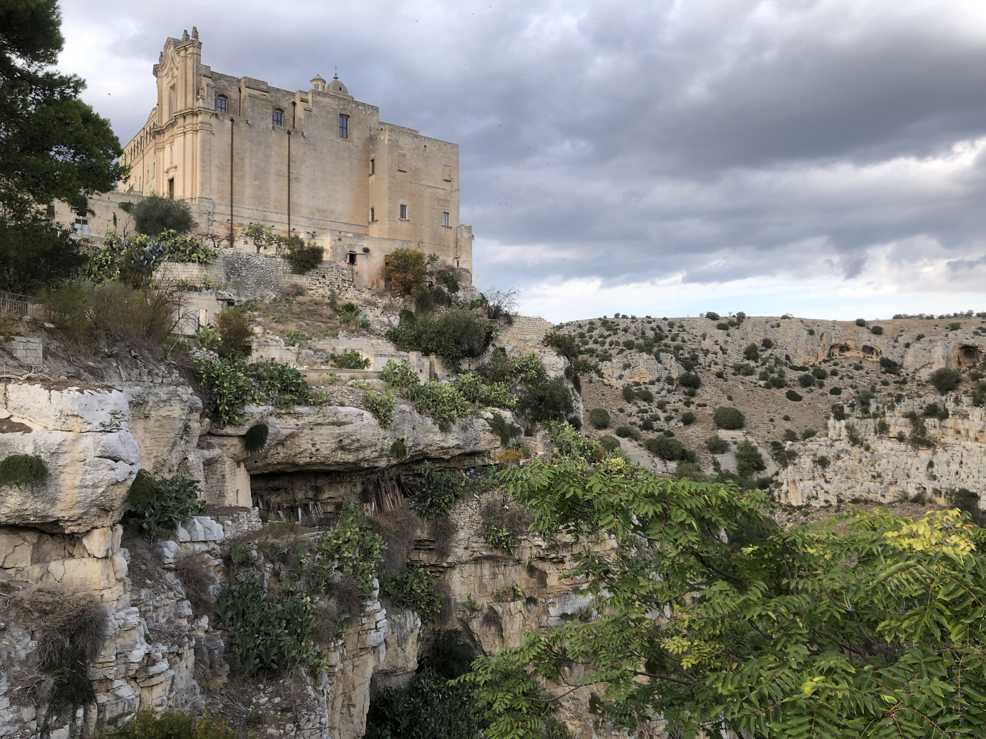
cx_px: 493
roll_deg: +0.9
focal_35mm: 28
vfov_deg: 49.7
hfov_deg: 63.4
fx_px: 798
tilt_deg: +2.4
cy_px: 370
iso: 20
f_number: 1.8
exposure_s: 1/501
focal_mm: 4
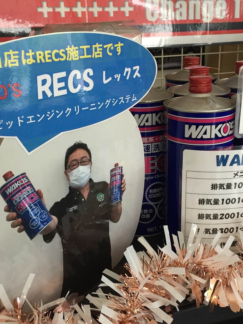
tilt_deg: -17.6
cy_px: 140
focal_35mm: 43
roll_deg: +1.1
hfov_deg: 33.5
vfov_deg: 43.8
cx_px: 134
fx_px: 403
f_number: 2.2
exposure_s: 1/30
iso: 80
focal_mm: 4.15
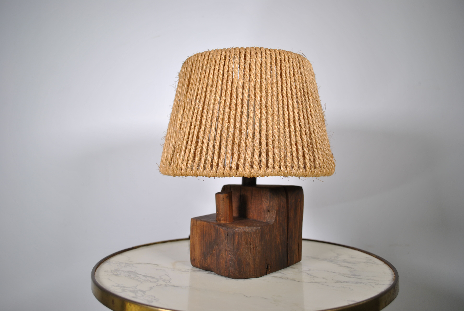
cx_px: 232
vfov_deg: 43.7
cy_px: 156
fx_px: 387
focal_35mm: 30
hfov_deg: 61.9
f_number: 3.8
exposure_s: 1/100
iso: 100
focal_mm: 20
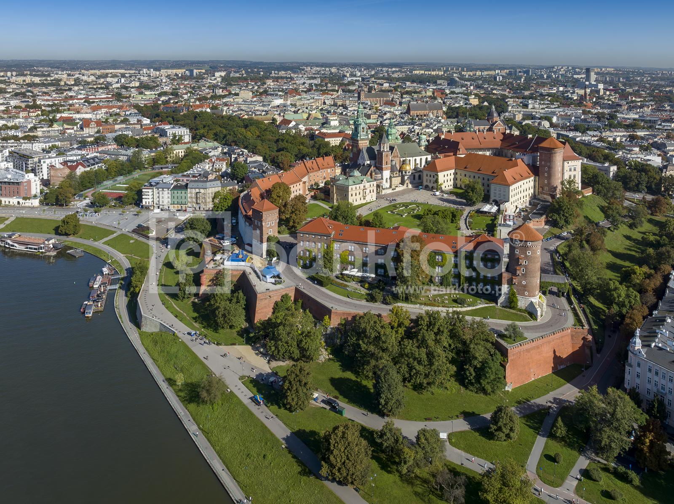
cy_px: 252
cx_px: 337
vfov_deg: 56.8
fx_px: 467
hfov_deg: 71.6
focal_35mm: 24
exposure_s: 1/240
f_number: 8
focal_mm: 12.29
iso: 100
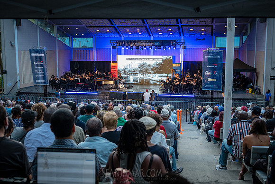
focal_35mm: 45
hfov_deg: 43.9
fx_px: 341
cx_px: 137
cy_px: 92
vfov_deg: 30.1
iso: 1600
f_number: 4.5
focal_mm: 44
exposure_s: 1/200
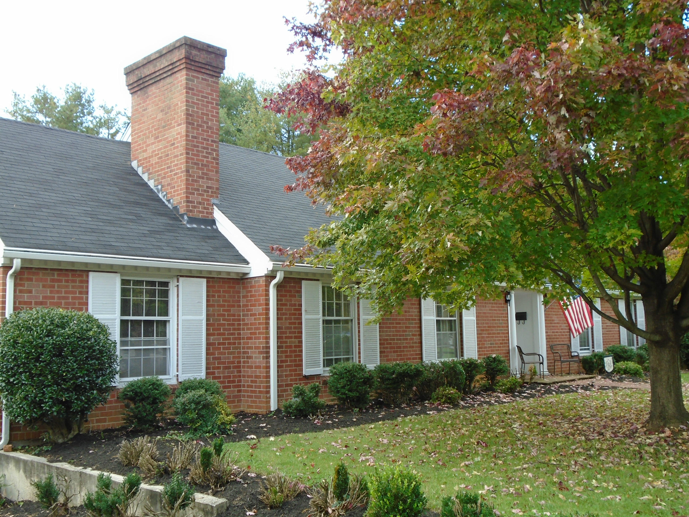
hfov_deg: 51.4
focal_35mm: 36
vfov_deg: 39.7
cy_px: 258
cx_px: 344
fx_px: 717
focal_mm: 6.4
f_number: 3.8
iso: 100
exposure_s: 1/80
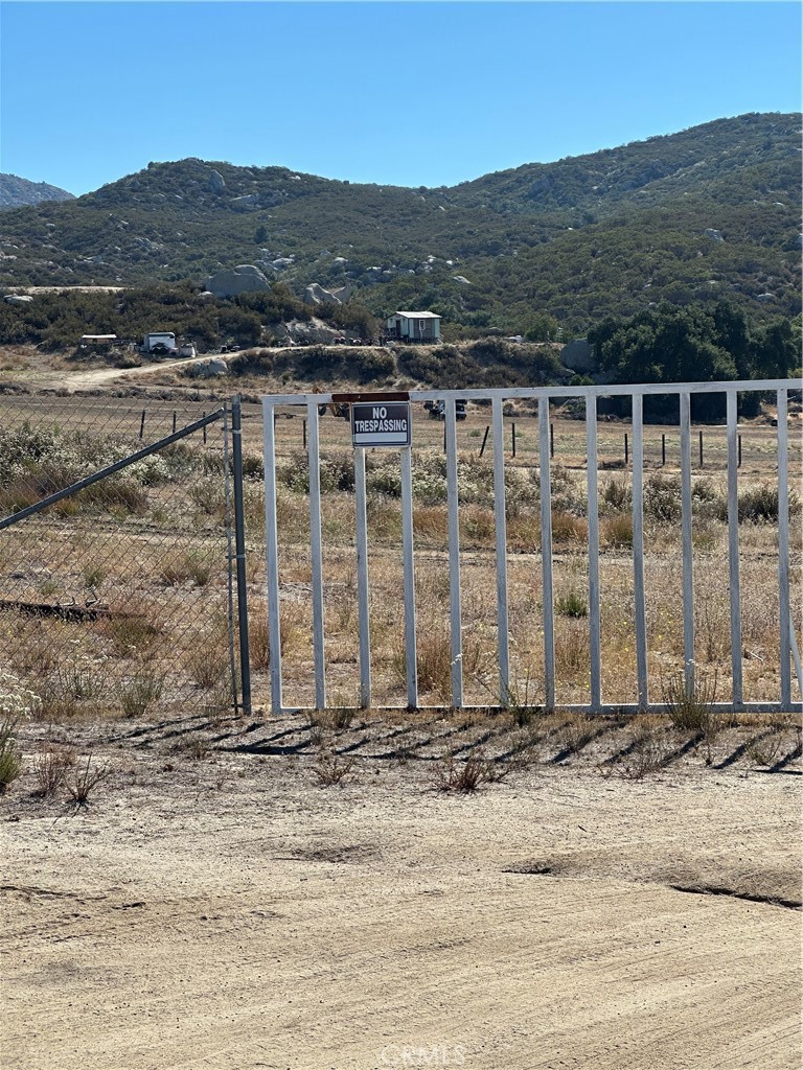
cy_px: 535
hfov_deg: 19.1
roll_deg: +2.4
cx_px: 402
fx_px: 2382
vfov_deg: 25.3
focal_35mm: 77
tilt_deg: -2.9
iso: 32
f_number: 2.8
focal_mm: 9
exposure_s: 1/847
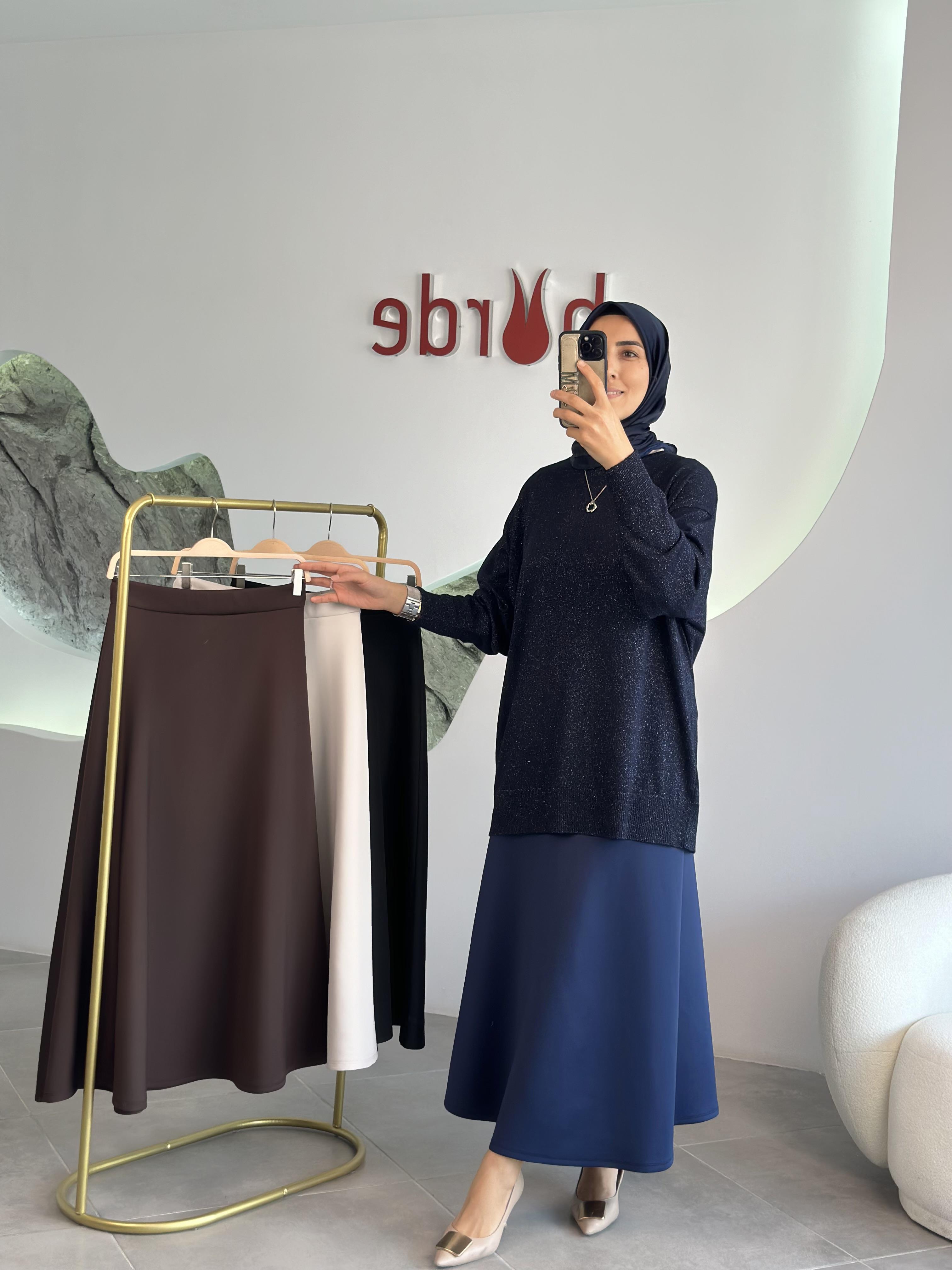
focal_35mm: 48
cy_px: 635
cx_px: 476
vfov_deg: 39.7
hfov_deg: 30.3
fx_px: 1760
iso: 64
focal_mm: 6.86
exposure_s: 1/151
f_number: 1.78
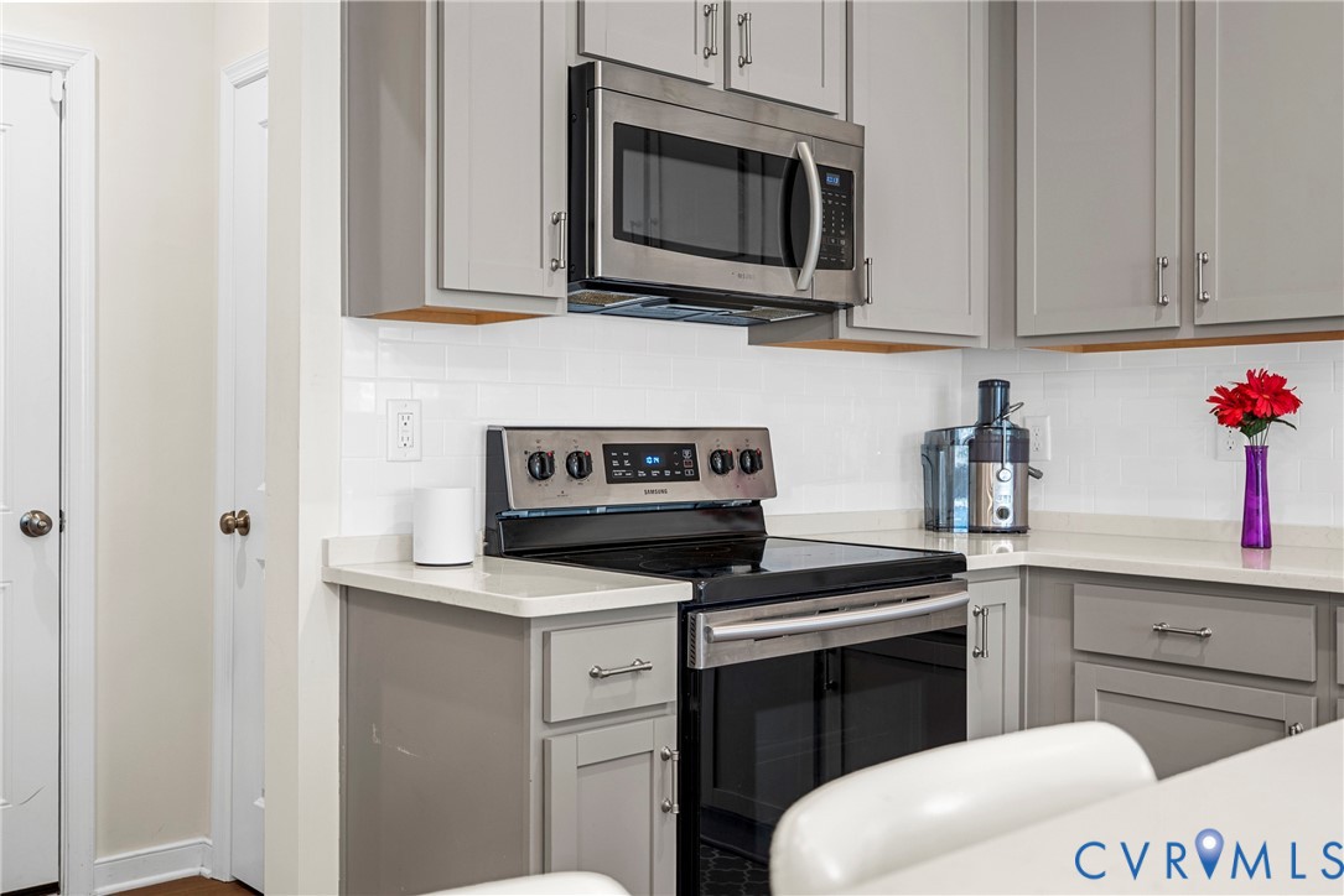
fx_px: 1307
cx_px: 672
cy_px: 448
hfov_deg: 54.4
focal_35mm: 35
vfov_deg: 37.9
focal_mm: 35
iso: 1000
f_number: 4
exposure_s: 1/10
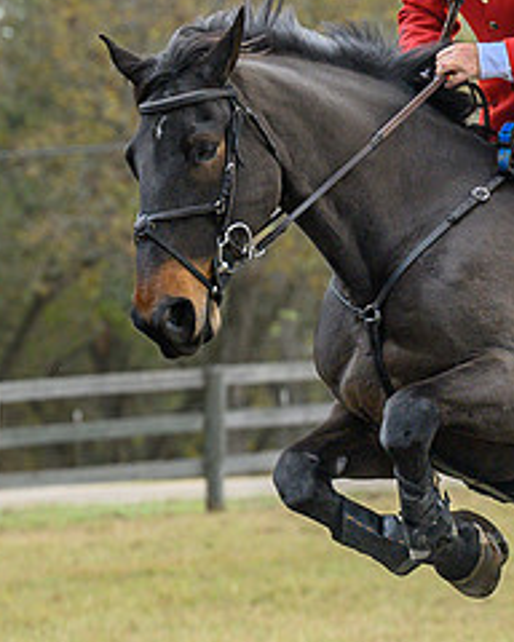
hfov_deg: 4.0
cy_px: 279
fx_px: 7264
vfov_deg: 5.1
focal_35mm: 382
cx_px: 644
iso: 640
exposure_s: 1/1000
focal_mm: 103
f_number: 3.5
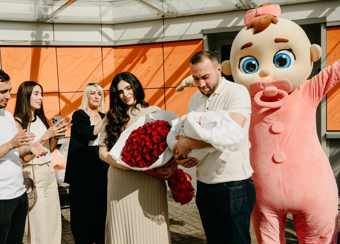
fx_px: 435
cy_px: 128
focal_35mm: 45
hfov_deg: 42.5
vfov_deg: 31.3
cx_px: 138
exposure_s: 1/1000
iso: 64
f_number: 5
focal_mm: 38
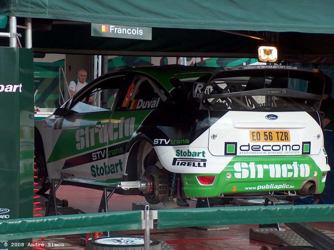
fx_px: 1118
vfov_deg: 12.7
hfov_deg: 17.0
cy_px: 125
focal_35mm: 116
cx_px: 167
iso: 200
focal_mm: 23.76
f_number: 3
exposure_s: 1/602
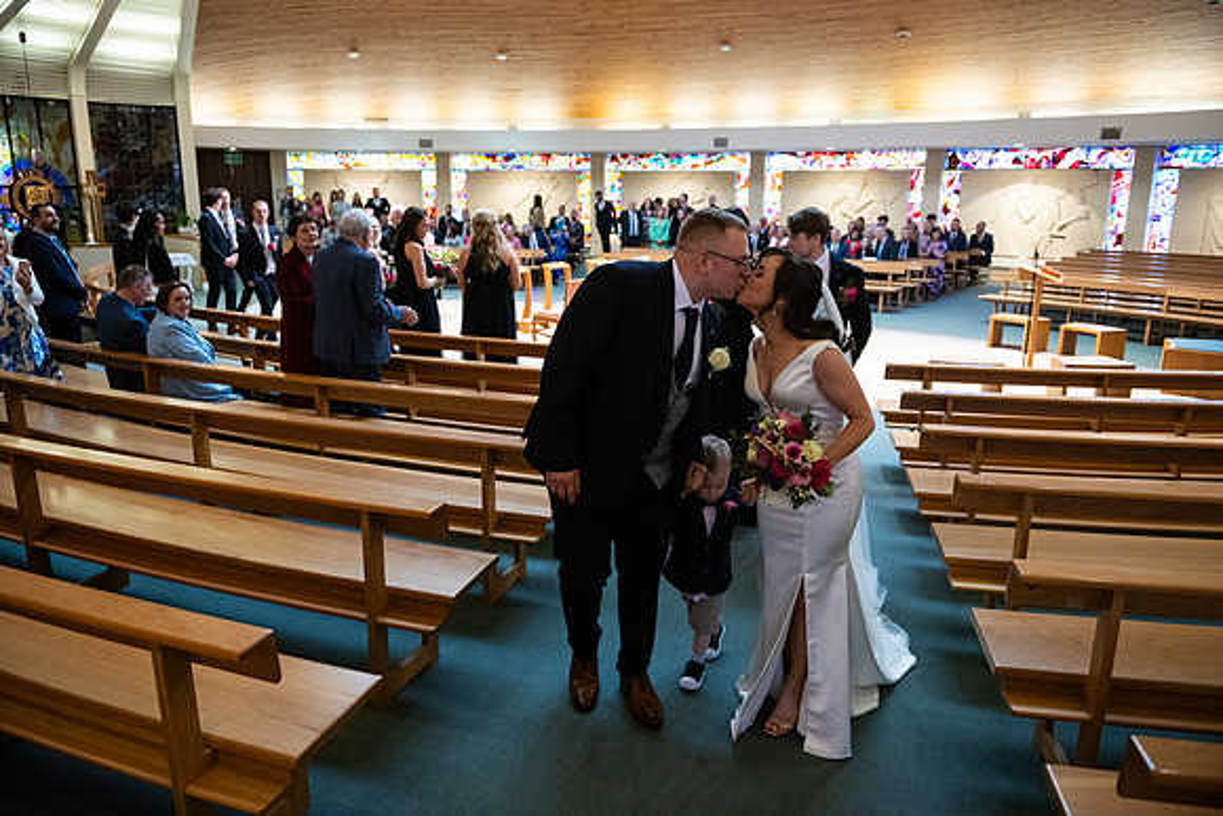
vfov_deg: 53.2
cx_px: 612
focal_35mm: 24
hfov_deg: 73.7
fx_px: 815
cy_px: 408
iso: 1000
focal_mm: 24
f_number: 3.5
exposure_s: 1/160
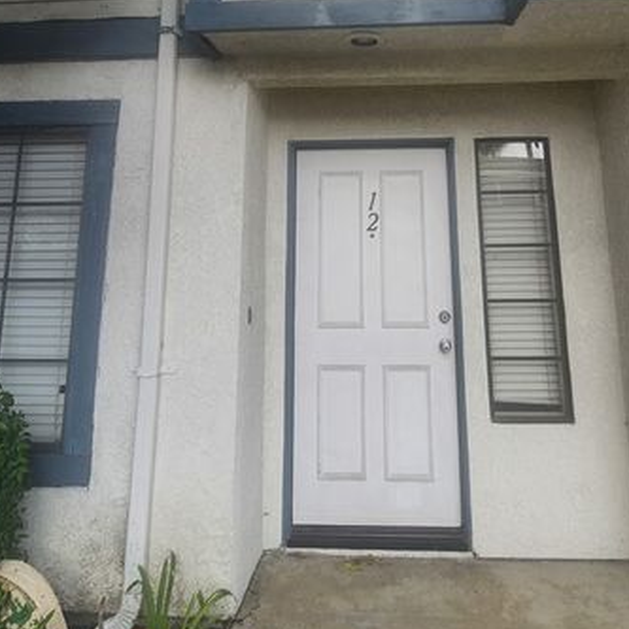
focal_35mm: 23
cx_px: 355
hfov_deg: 67.0
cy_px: 135
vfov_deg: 62.2
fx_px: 473
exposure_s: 1/302
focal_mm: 2.2
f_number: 2.2
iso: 50
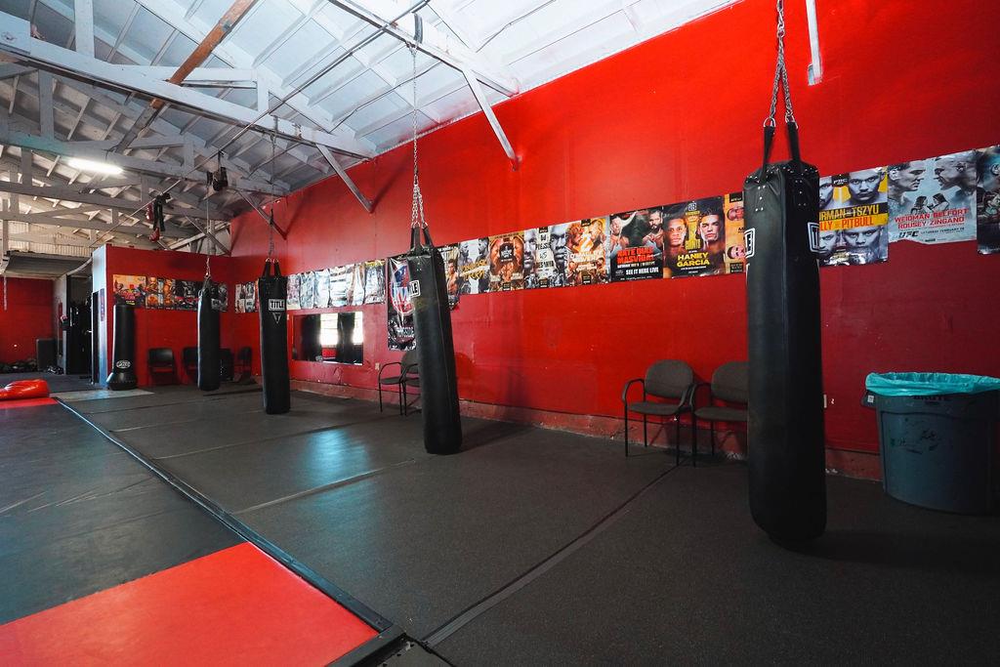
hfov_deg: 95.0
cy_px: 334
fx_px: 458
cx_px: 500
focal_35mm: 16
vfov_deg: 72.1
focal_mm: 11
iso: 2000
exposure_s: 1/30
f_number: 10
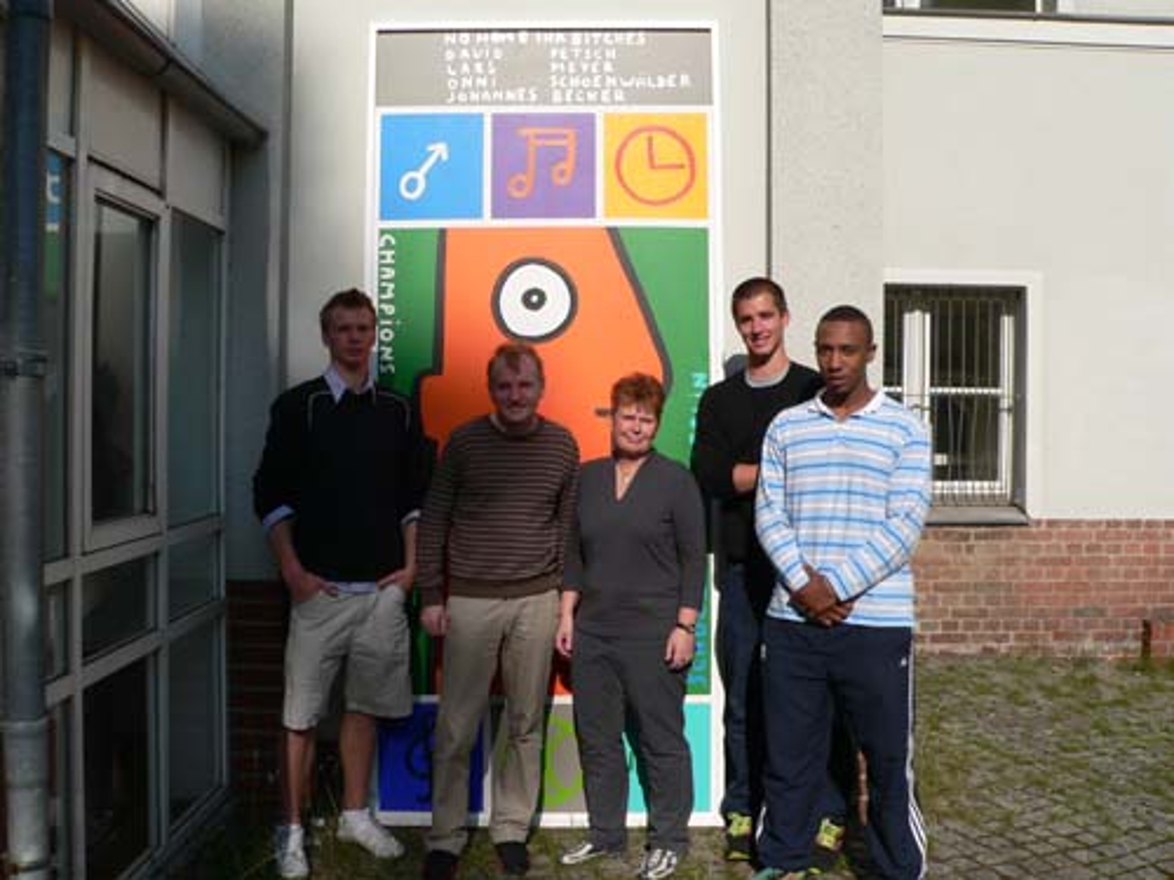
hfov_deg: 51.4
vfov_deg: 39.7
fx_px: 1221
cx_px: 587
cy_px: 440
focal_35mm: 36
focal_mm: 6
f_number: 5.6
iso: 80
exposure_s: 1/500
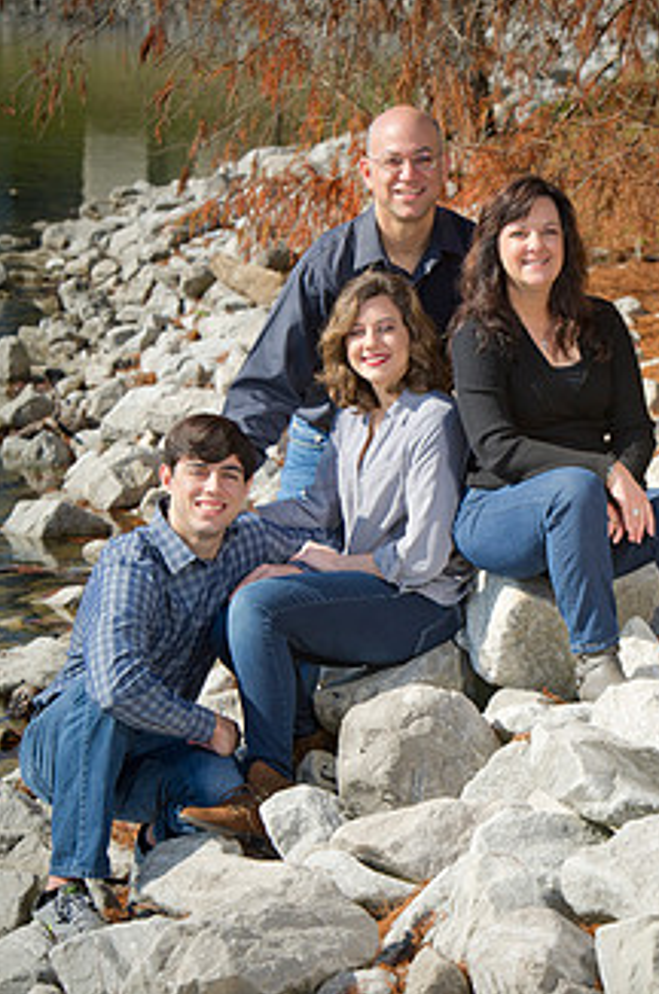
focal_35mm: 152
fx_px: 4191
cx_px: 426
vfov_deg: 13.5
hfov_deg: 9.0
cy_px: 537
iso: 200
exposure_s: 1/400
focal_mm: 110
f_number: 7.1
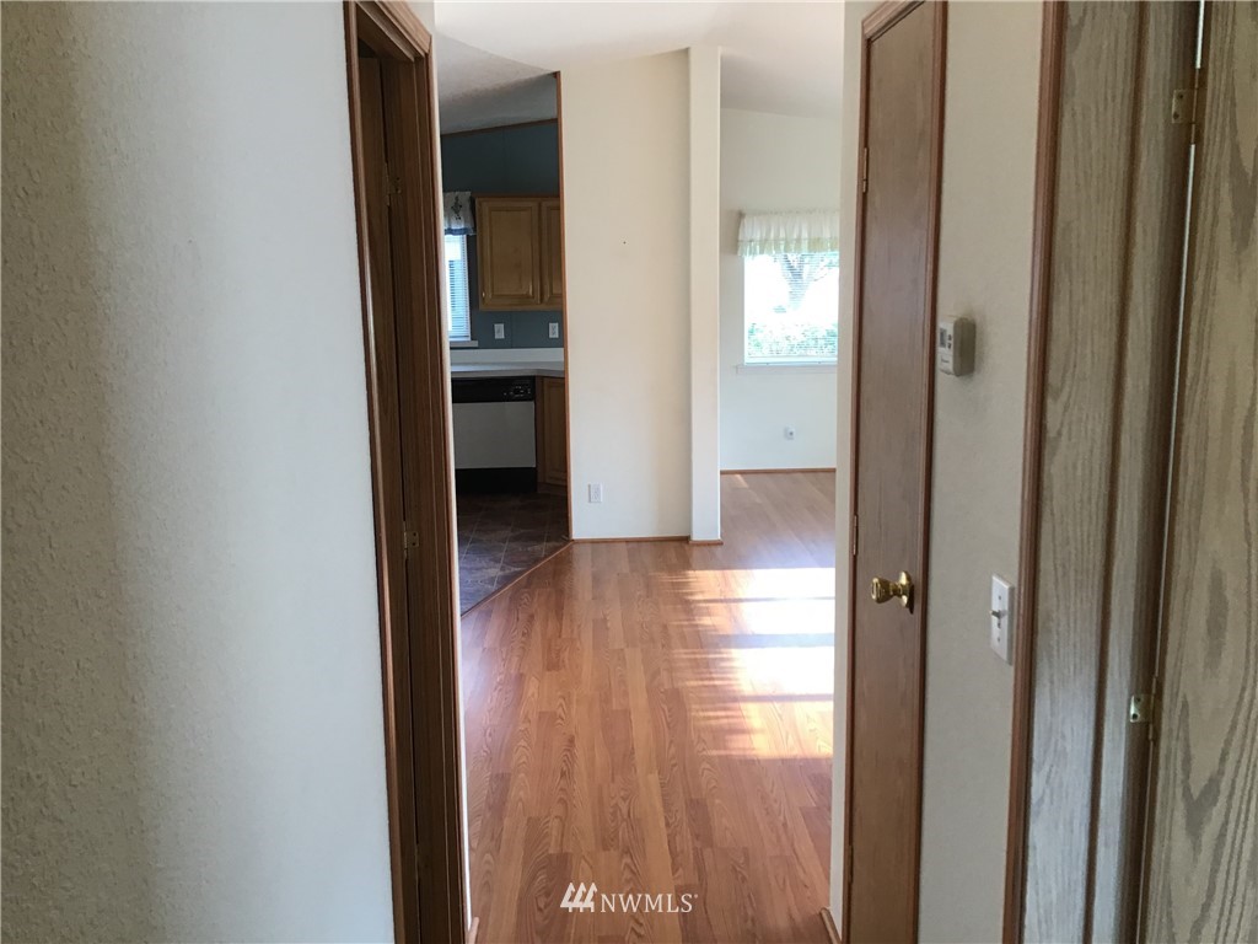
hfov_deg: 58.4
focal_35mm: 31
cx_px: 629
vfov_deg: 45.4
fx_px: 1127
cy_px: 472
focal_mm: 3.3
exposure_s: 1/30
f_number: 2.4
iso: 25
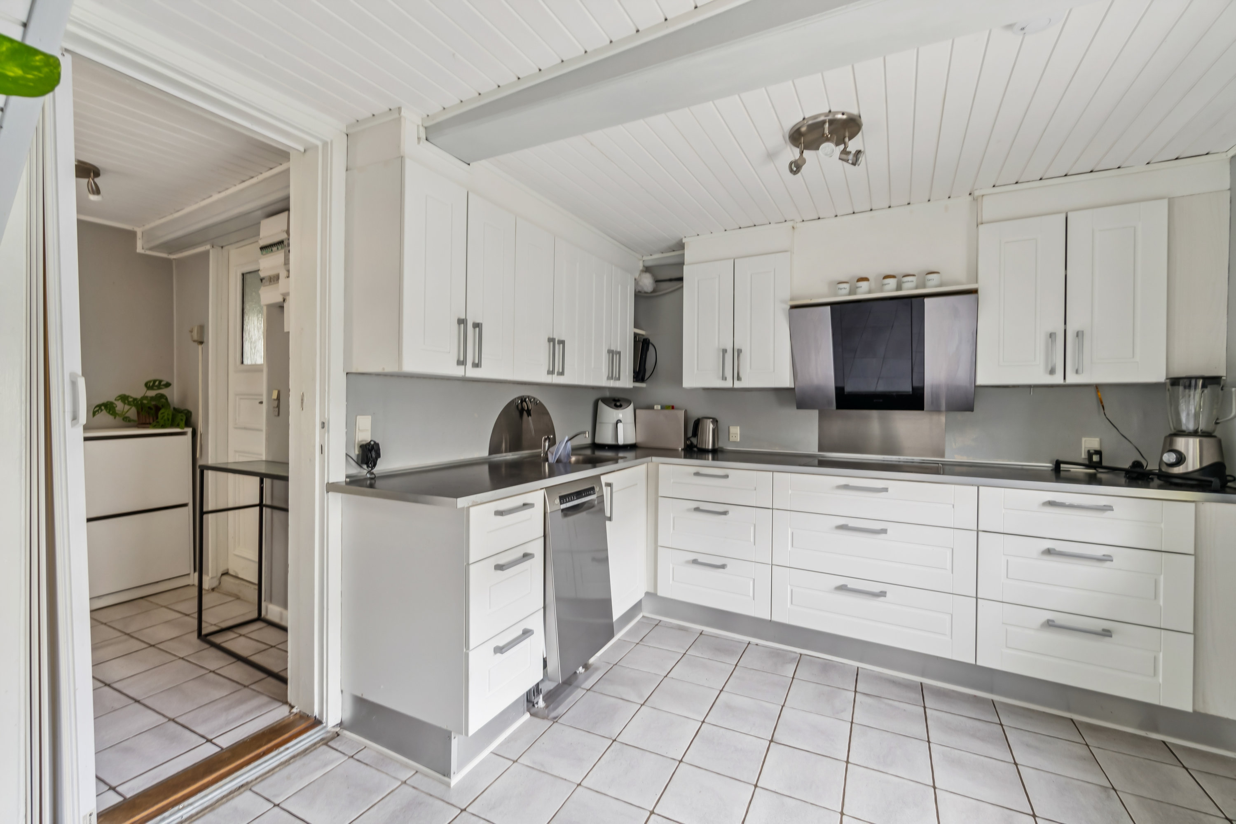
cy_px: 412
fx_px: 515
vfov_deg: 77.3
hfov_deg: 100.4
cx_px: 618
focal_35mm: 15
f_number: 8
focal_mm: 10
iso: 200
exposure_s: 2.5
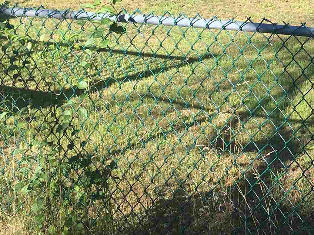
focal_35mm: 86
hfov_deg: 20.8
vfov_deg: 16.8
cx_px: 406
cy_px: 3
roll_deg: +0.9
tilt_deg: -5.3
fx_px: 780
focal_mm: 4.15
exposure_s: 1/641
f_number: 2.2
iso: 25
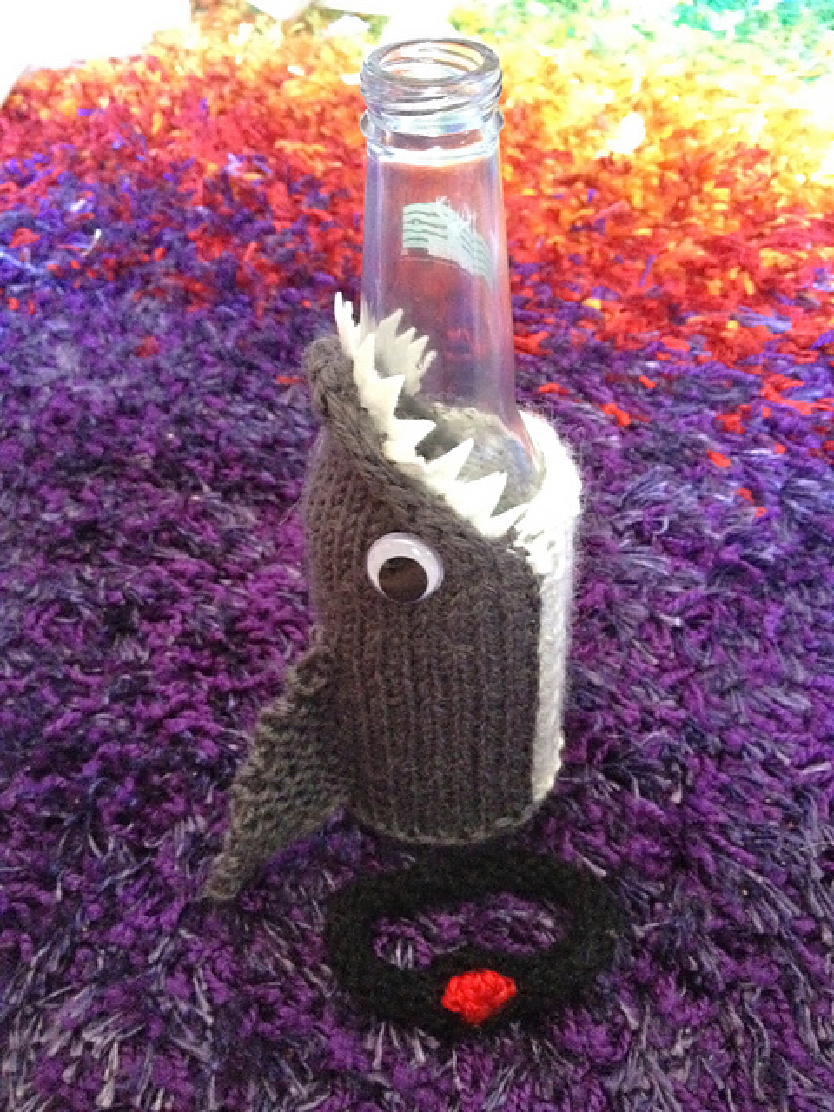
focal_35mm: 35
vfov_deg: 52.6
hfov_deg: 40.7
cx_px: 417
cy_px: 556
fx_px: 1124
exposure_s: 1/15
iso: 640
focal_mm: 4.28
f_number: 2.4
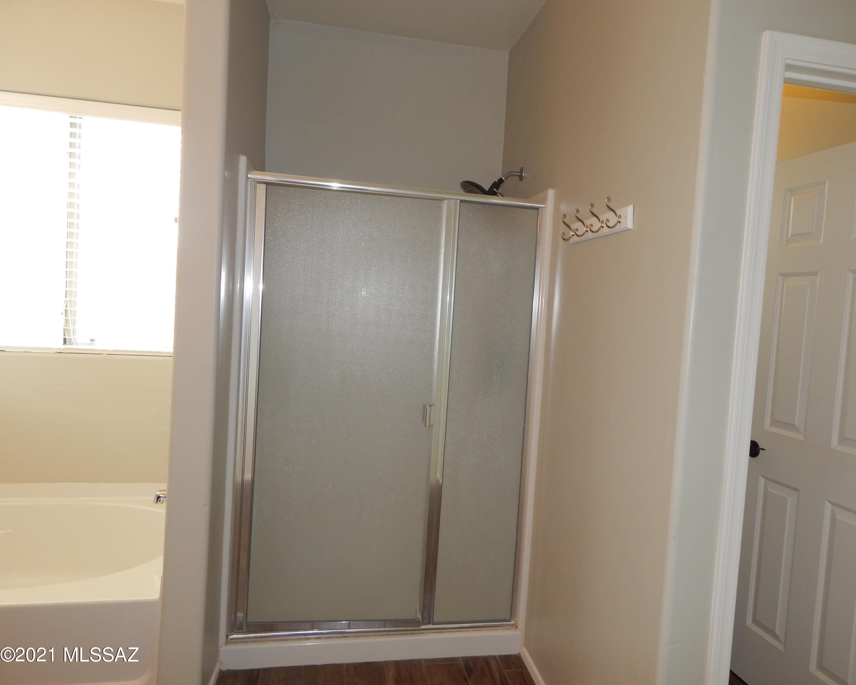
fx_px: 608
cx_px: 456
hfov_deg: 70.2
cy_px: 343
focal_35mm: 24
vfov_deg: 58.8
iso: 125
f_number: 3
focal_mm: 4
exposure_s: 1/30
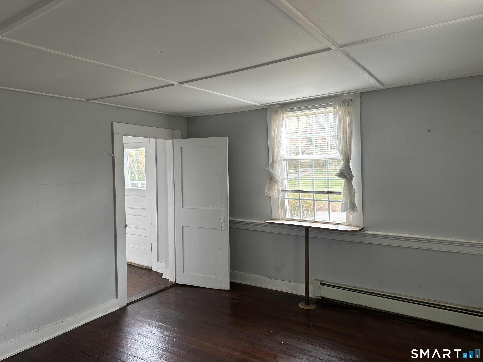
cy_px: 181
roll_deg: +1.3
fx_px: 335
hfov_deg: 71.6
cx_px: 242
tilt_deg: -2.3
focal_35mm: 24
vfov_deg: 56.8
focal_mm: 6.86
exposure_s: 1/120
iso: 100
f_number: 1.78
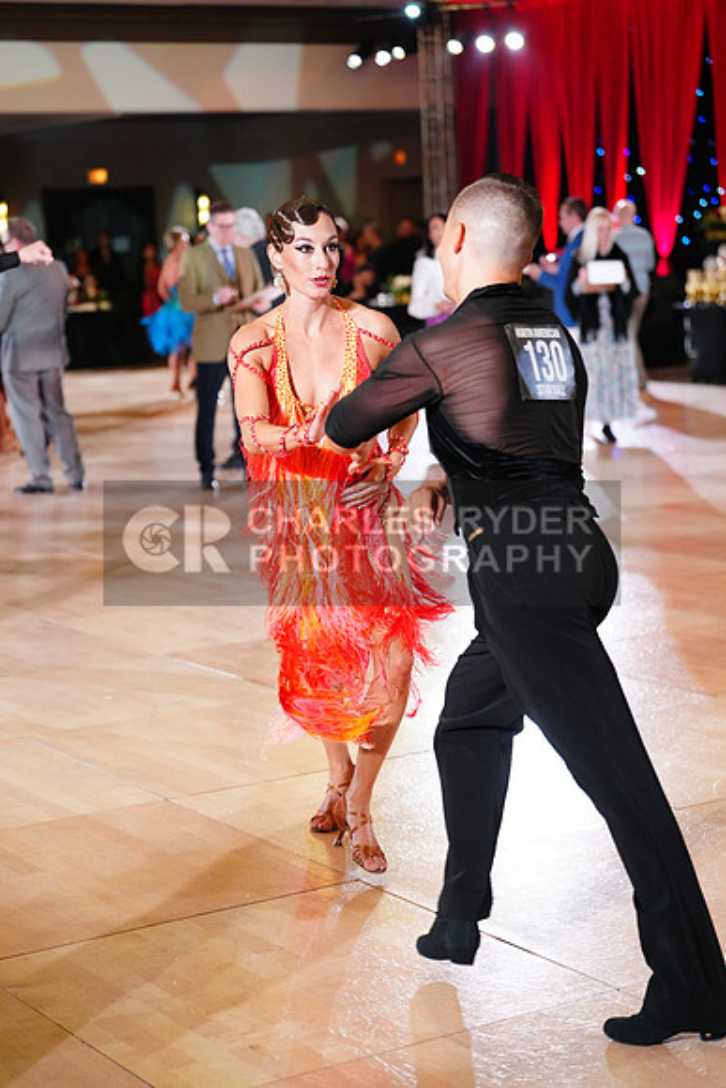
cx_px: 363
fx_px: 2116
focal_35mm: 70
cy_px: 544
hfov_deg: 19.5
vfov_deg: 28.8
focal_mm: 70
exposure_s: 1/320
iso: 2500
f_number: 2.8
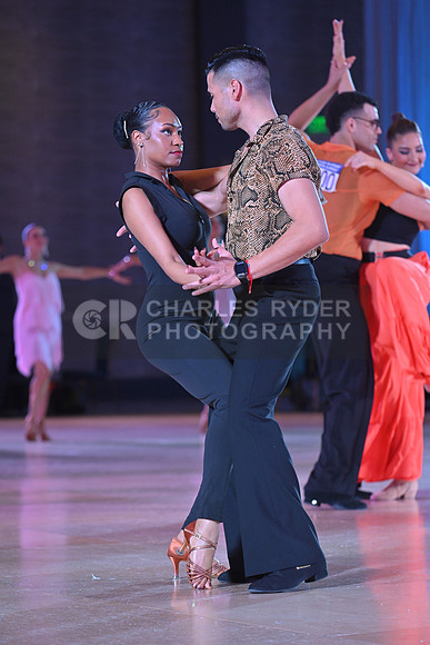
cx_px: 215
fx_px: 2865
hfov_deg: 8.6
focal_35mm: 160
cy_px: 322
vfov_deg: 12.8
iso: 1600
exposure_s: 1/320
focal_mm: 160
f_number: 5
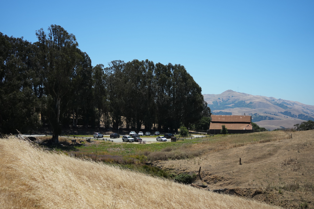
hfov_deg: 39.6
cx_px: 157
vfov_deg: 27.0
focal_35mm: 50
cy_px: 104
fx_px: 436
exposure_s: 1/4000
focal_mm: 50
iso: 500
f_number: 4.5
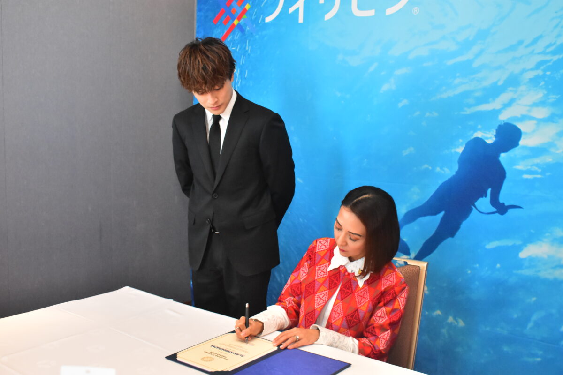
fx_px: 657
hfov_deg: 46.4
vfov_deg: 31.9
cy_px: 188
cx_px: 282
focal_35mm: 42
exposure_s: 1/125
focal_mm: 28
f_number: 6.3
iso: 4000
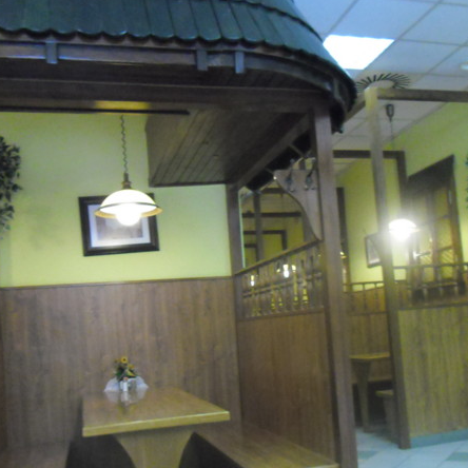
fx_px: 658
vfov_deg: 39.0
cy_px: 287
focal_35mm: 43
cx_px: 273
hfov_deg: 39.1
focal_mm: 4.9
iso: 800
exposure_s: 1/50
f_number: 3.2
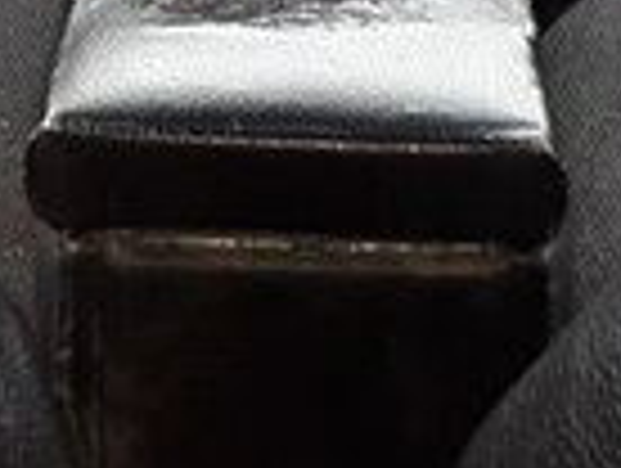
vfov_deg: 10.2
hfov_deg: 15.2
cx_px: 153
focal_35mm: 129
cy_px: -601
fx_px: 2318
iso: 40
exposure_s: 1/33
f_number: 1.9
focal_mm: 3.6
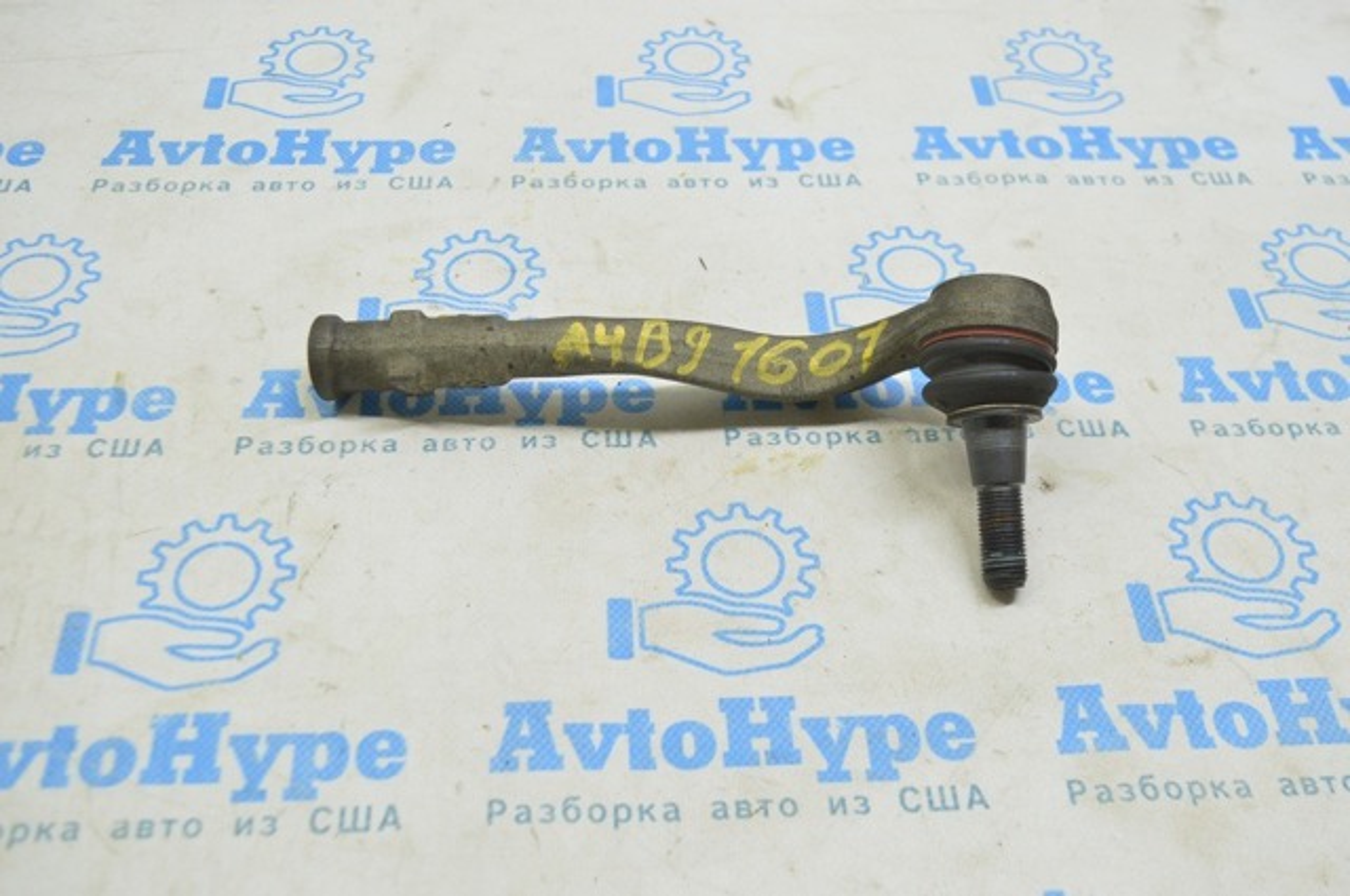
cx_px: 675
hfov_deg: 49.6
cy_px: 448
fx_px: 1461
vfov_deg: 34.1
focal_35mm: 39
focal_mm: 26
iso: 400
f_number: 5.6
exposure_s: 1/20
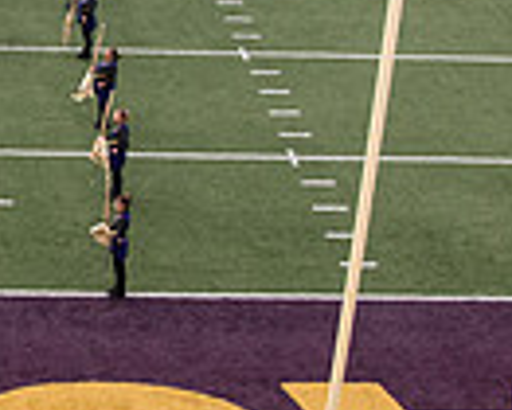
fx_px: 1516
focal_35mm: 100
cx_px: -63
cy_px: 103
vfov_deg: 15.3
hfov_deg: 18.4
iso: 640
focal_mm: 24
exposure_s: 1/640
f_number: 6.3
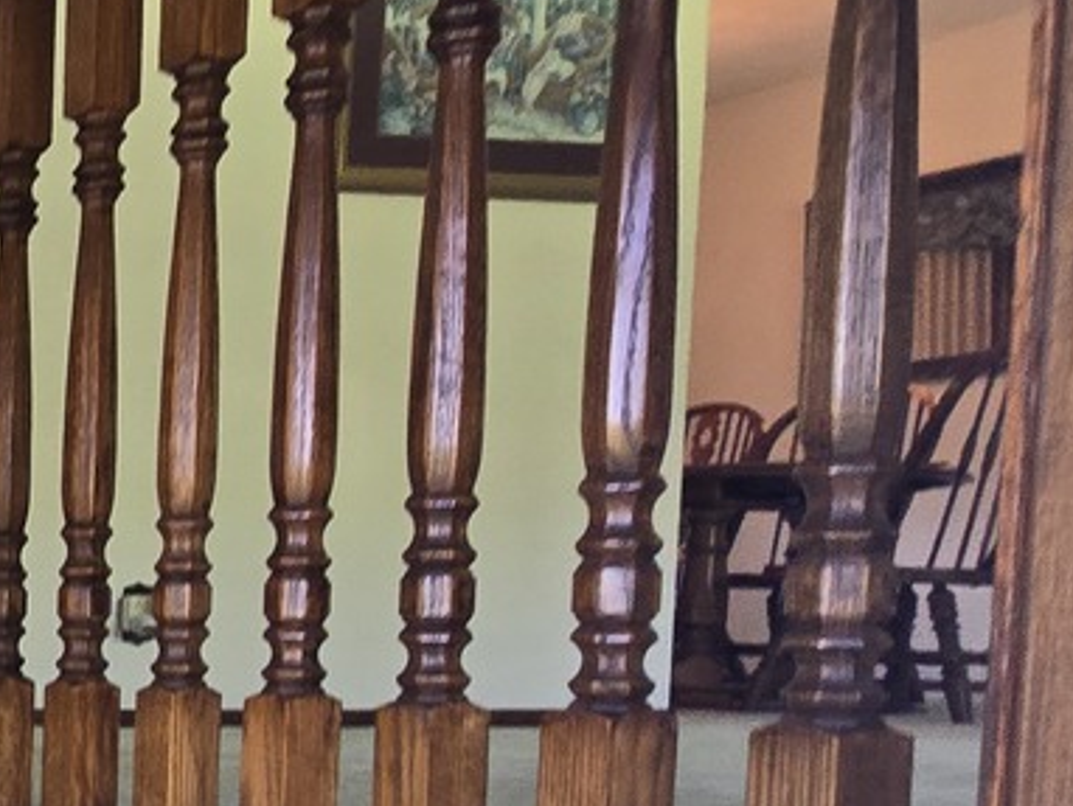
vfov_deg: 28.6
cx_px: -834
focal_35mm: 49
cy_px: 713
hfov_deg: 22.7
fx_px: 1520
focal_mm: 2.2
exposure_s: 1/60
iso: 80
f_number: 2.2
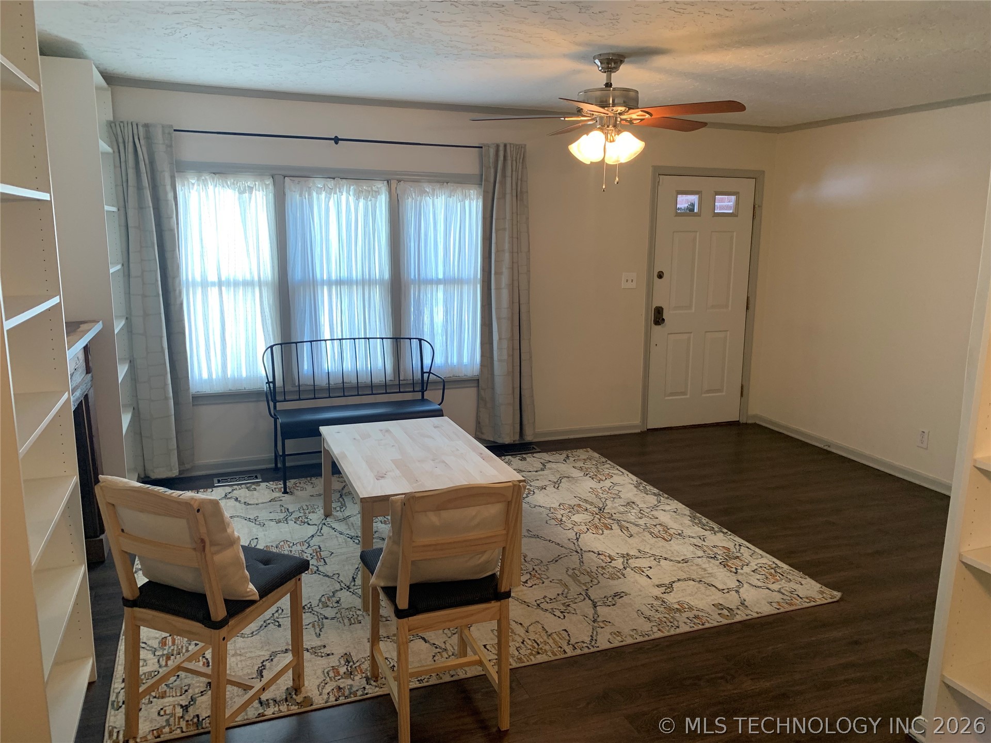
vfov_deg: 53.1
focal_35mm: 26
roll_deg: -0.1
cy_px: 372
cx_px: 496
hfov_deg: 67.3
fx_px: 744
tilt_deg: -11.6
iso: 100
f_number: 1.8
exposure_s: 1/60
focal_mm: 4.25
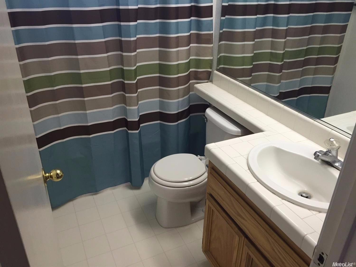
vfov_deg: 48.2
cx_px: 178
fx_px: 298
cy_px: 134
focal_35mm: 29
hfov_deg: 61.7
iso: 100
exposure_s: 1/30
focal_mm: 4.15
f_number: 2.2
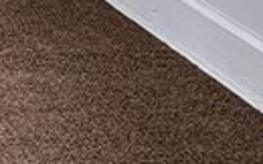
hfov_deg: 12.4
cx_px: -435
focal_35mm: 117
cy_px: -281
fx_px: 838
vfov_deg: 9.4
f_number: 2.2
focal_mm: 2.22
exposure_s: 1/120
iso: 100
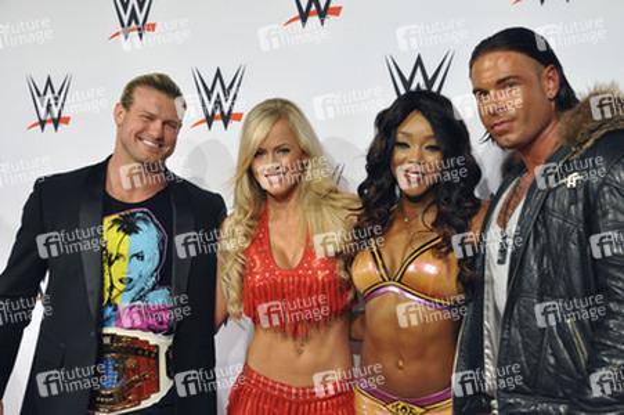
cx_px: 312
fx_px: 1143
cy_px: 208
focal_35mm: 66
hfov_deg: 30.5
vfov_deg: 20.6
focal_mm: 44
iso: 1000
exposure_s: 1/160
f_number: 6.3
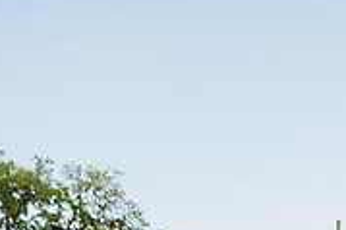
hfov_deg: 25.0
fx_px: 749
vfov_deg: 16.0
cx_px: 331
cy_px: 347
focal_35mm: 78
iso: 64
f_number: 3.5
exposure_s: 1/160
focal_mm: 24
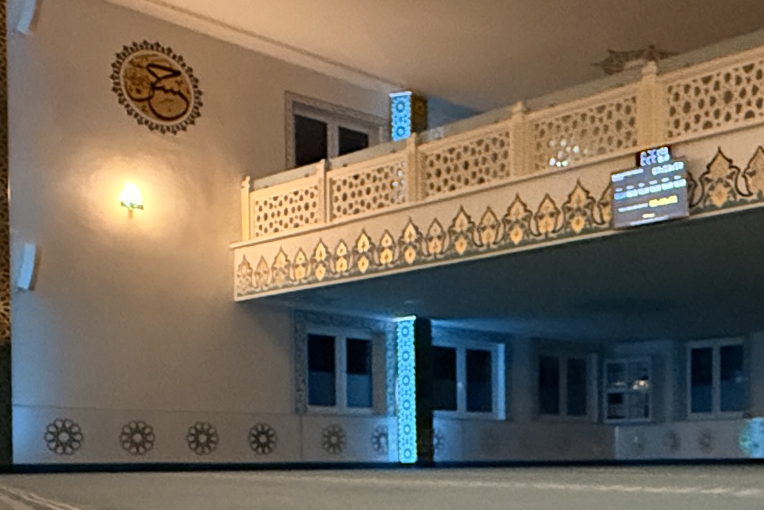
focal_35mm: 52
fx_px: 1104
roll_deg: +0.4
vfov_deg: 25.1
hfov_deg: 34.5
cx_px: 773
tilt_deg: -0.2
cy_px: 469
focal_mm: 2.22
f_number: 2.2
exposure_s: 1/30
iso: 1600
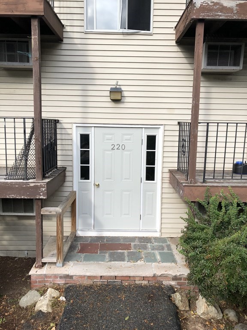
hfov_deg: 49.7
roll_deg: -1.3
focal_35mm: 28
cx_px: 124
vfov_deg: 63.4
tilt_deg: -8.1
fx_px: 266
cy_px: 165
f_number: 1.8
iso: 20
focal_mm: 3.99
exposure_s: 1/941
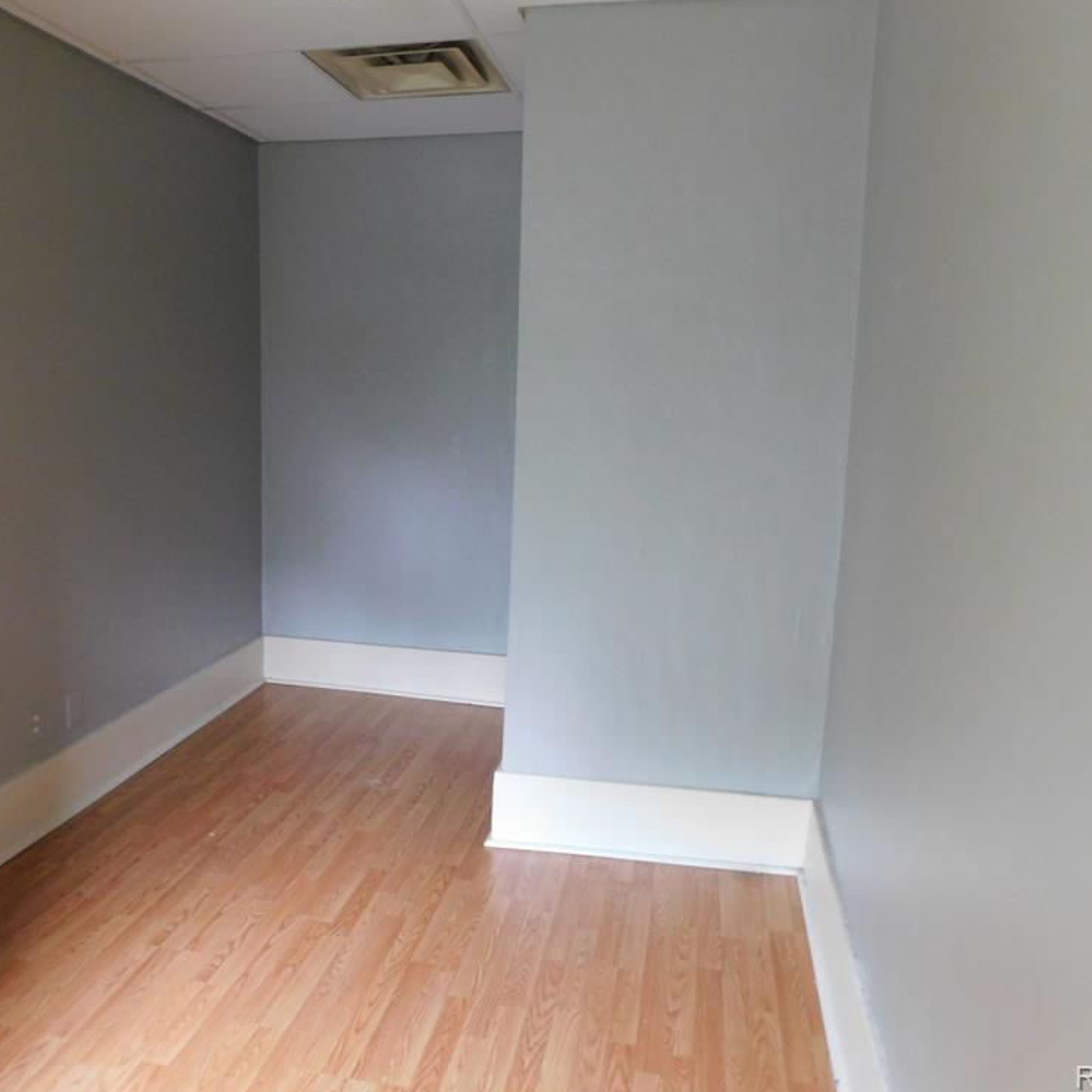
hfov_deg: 57.1
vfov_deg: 57.3
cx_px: 472
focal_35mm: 28
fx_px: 999
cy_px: 536
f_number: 3
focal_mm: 4
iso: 400
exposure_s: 1/10
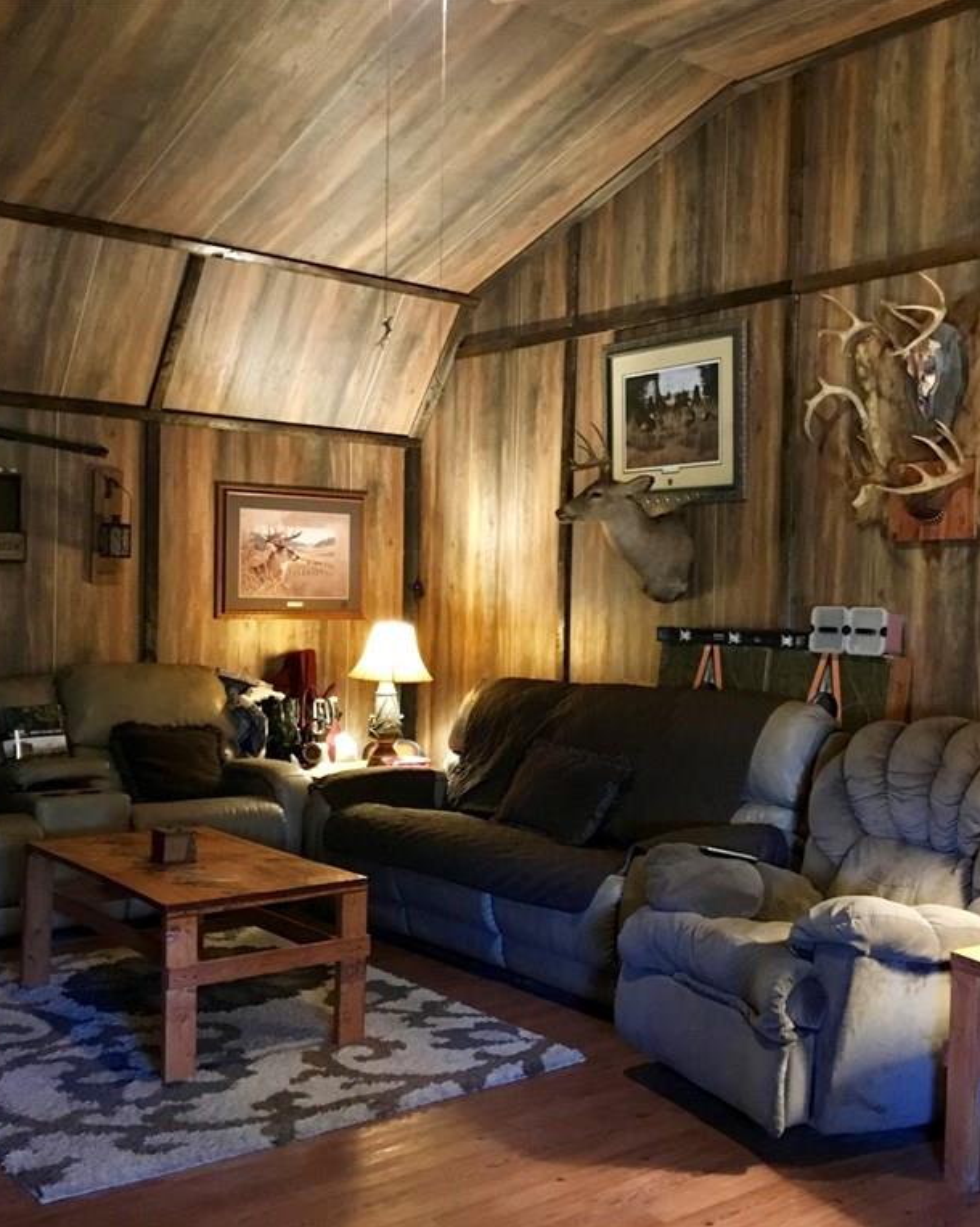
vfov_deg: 47.9
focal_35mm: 38
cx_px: 675
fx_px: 1378
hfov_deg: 38.6
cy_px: 614
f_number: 2.2
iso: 400
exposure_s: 1/15
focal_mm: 4.15
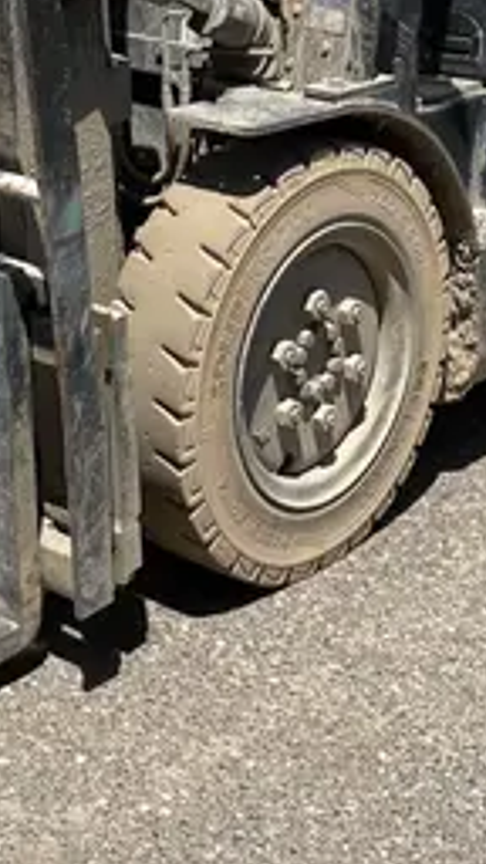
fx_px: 1856
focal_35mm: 81
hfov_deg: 14.9
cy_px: 89
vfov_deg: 25.4
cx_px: 253
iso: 50
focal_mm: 4.2
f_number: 1.6
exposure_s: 1/4831
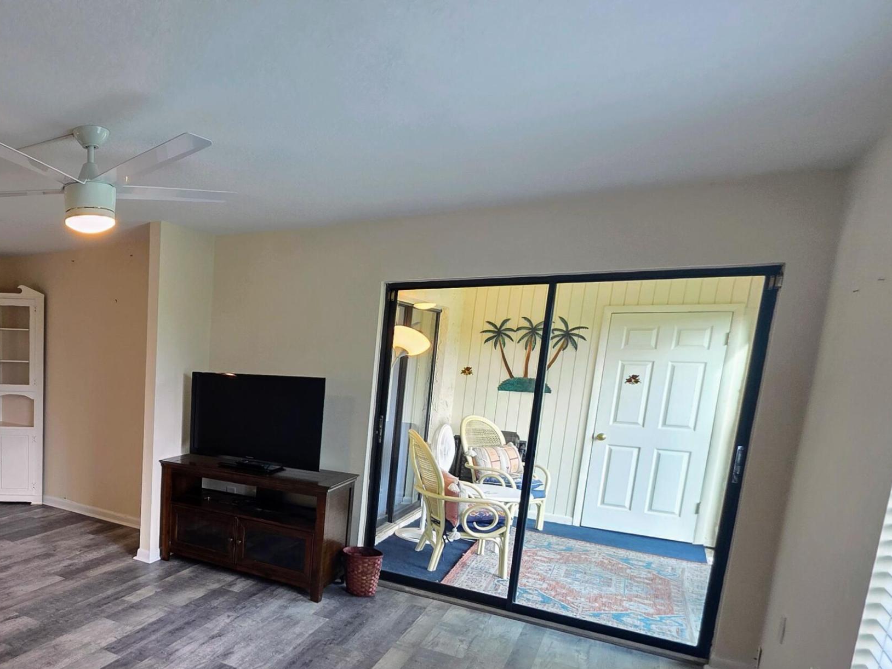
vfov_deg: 57.2
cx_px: 116
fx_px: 593
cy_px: 460
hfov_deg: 63.7
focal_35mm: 23
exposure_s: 1/120
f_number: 1.9
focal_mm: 2.2
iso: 125
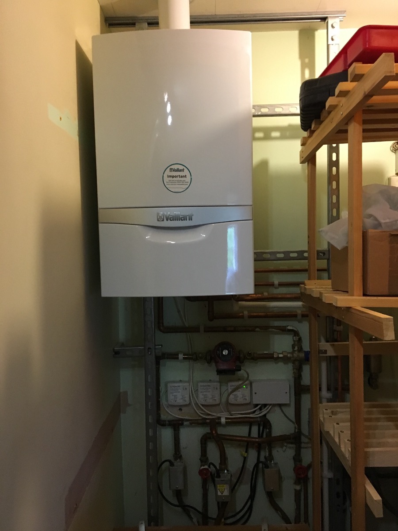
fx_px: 445
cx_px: 199
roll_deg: -0.4
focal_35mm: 29
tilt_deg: -3.9
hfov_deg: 48.2
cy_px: 266
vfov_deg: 61.7
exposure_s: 1/25
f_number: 2.2
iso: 200
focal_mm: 4.15
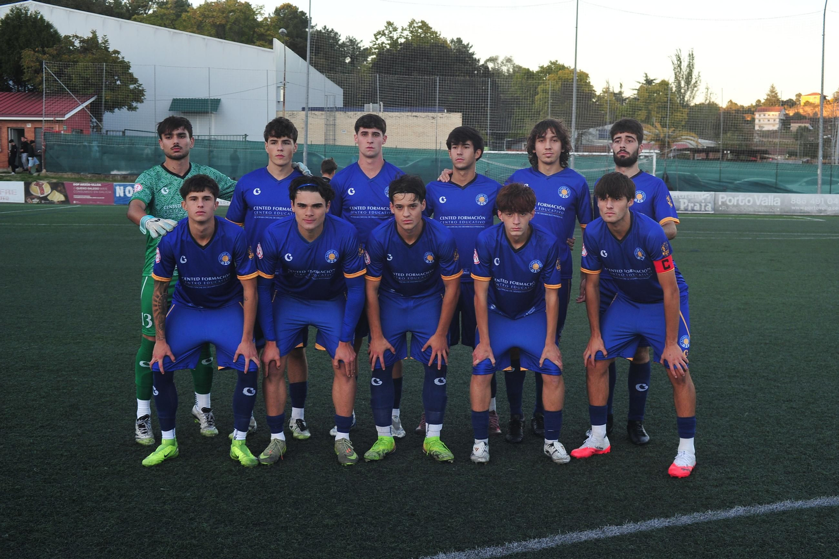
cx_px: 420
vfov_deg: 28.0
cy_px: 280
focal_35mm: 48
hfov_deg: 41.1
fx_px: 1118
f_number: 5.6
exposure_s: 1/200
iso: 800
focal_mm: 48
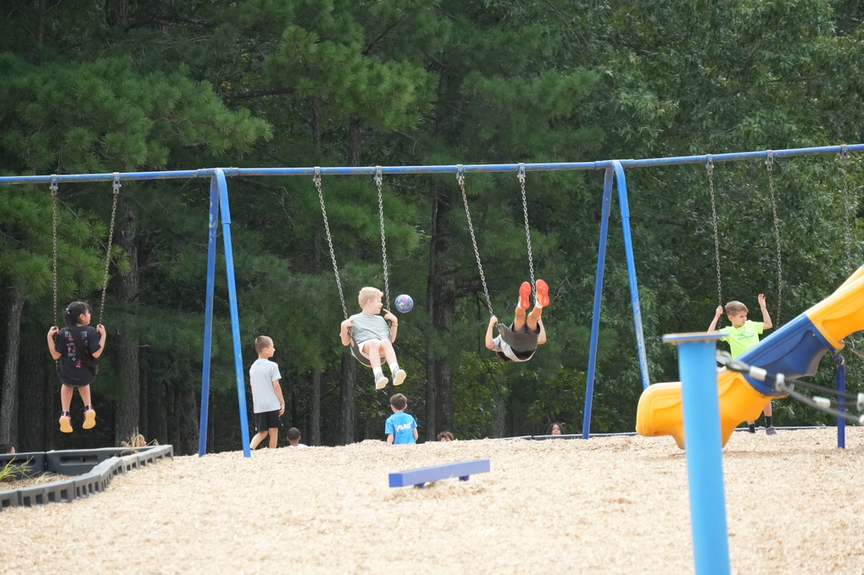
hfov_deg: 10.1
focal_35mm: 203
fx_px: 4871
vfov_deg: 6.8
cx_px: 433
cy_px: 288
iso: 2500
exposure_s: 1/2500
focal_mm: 135
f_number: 5.6
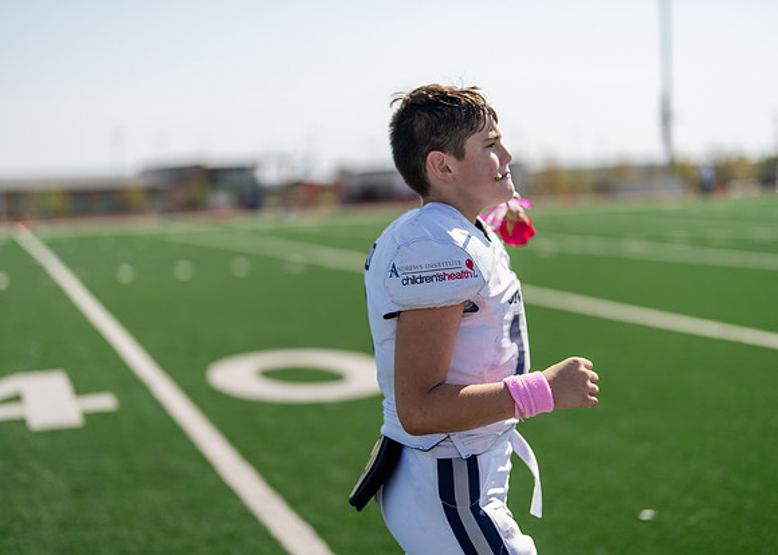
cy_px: 278
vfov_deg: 27.0
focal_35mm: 52
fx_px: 1157
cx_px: 389
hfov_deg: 37.2
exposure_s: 1/10000
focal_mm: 50
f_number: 1.2
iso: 100
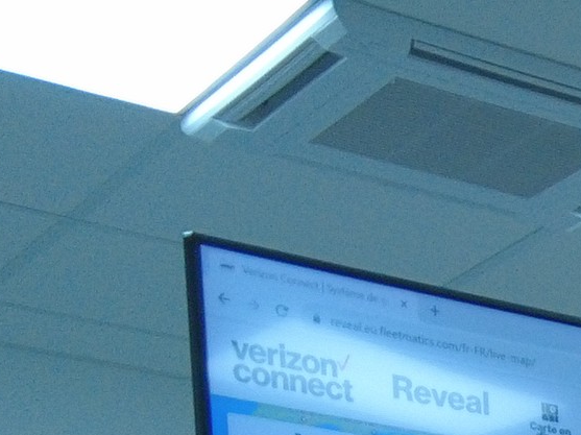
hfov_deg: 10.9
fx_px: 2315
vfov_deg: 8.5
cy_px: 1402
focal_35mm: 138
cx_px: 1589
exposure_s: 1/25
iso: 100
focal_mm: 4.4
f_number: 1.8
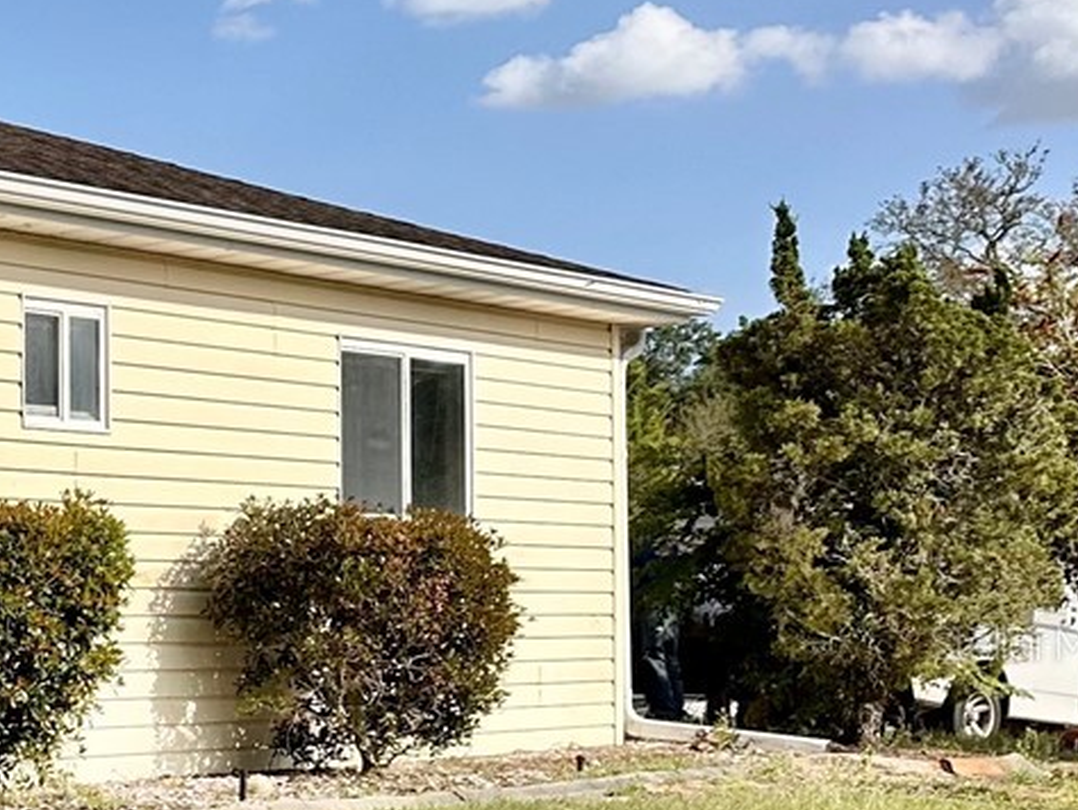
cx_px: -675
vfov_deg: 18.1
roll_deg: +0.4
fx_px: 2524
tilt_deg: +0.2
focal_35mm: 81
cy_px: 642
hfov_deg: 19.8
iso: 80
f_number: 1.78
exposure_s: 1/3597
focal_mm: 6.86
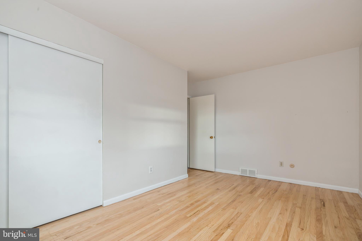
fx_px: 161
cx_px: 181
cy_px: 120
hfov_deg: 96.7
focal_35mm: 16
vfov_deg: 73.7
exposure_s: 1.3
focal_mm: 16
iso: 200
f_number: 11
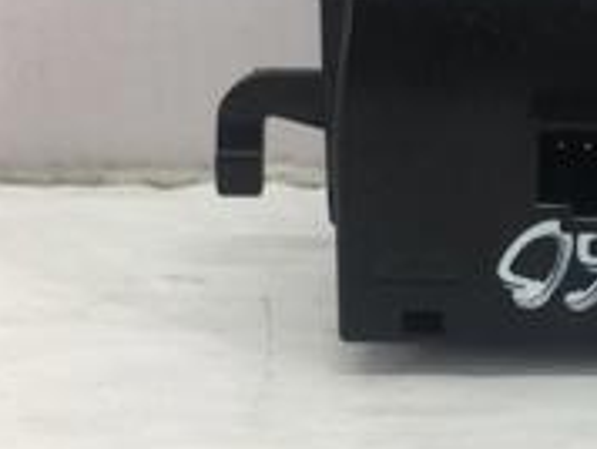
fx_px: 1796
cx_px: 714
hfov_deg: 18.0
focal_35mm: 104
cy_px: 60
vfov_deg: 14.1
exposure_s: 1/50
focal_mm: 4.15
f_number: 2.2
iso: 32
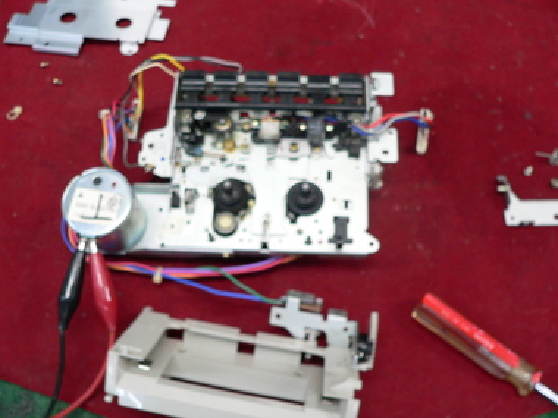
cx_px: 279
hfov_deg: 51.4
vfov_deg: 39.7
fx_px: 580
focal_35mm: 36
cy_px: 209
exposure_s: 1/25
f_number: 2.8
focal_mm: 6
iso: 200
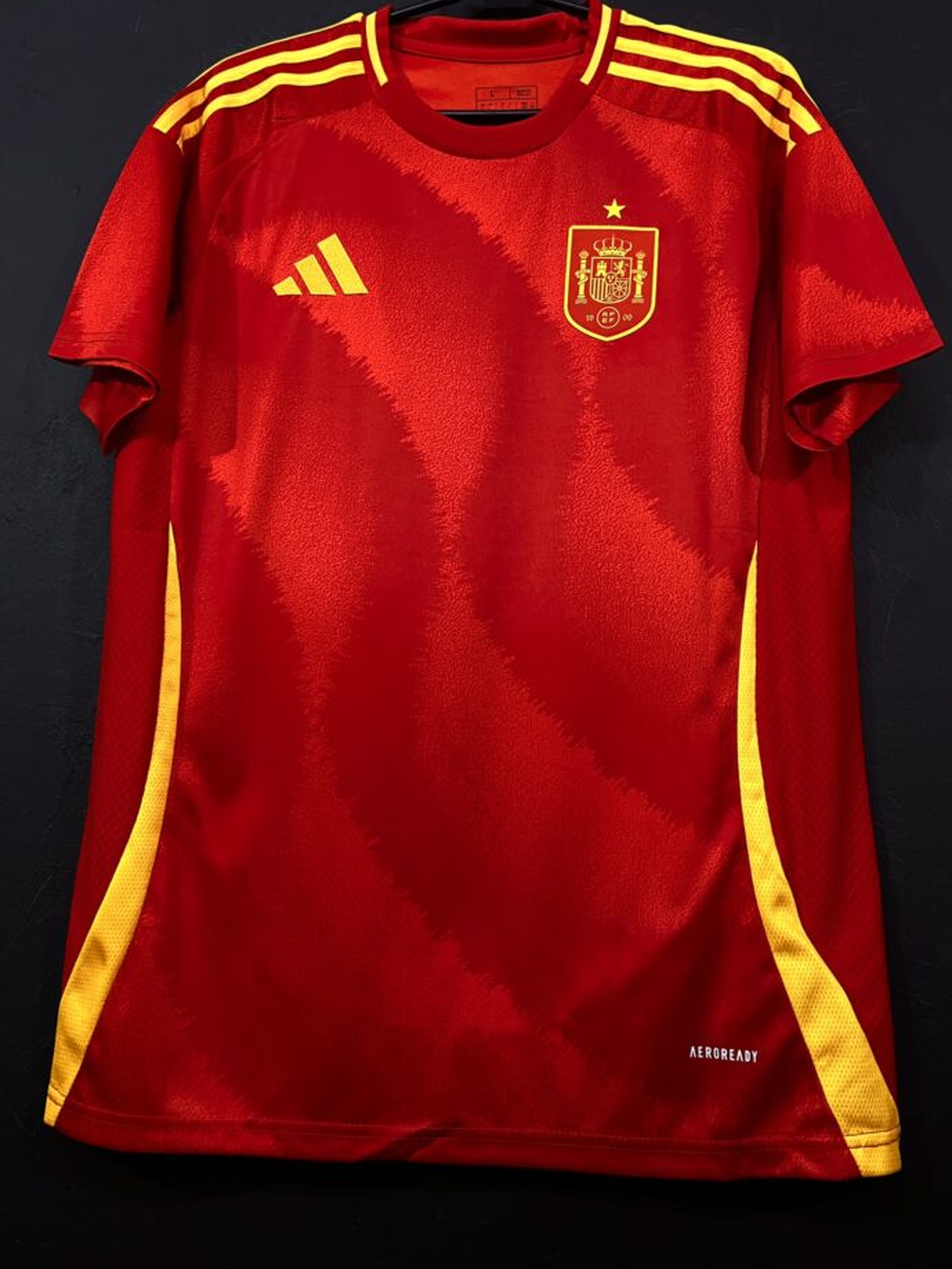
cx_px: 474
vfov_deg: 61.6
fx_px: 1063
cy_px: 585
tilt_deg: +14.1
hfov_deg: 48.2
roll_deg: -1.0
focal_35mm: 29
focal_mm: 4.25
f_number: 1.8
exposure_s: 1/60
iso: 250
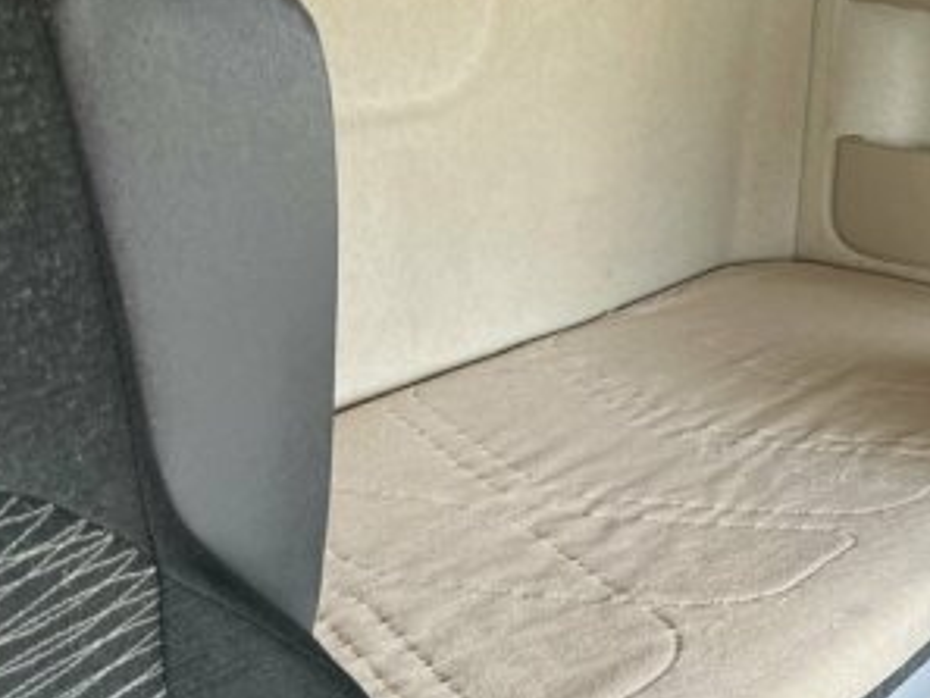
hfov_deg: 33.3
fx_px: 1505
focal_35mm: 56
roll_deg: -0.3
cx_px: 758
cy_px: 479
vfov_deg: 25.9
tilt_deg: -20.5
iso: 100
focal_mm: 5.7
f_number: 1.5
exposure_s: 1/121
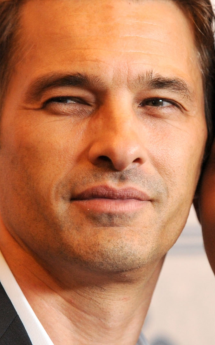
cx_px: 175
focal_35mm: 380
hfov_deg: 3.5
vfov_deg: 5.5
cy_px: 183
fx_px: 3565
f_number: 2.8
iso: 1600
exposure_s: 1/160
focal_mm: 135
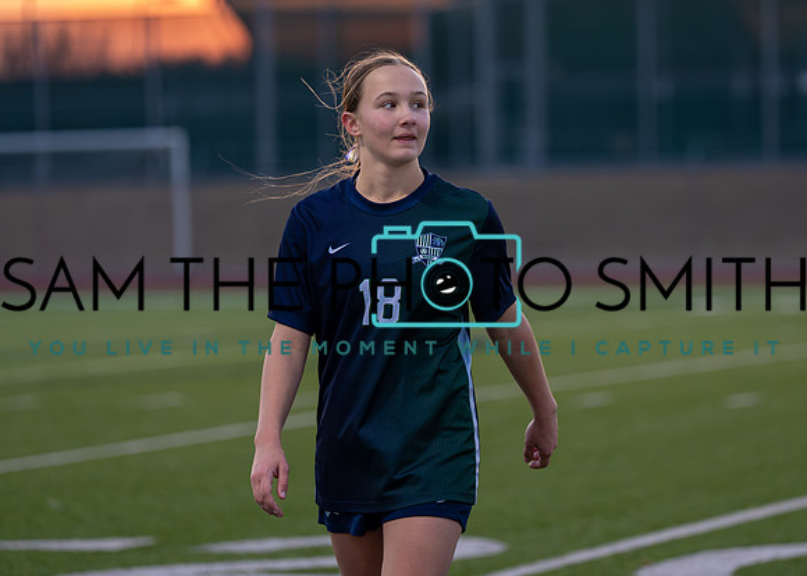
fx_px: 4689
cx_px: 464
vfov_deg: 7.0
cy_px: 220
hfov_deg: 9.8
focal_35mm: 205
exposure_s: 1/1000
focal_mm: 154
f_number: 2.8
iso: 1250
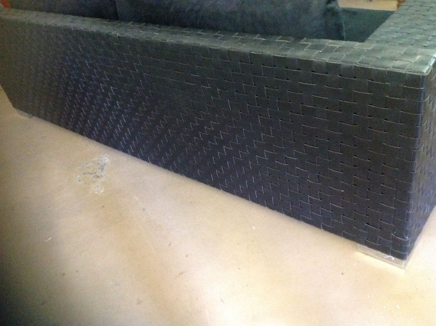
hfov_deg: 52.7
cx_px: 218
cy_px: 163
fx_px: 440
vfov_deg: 40.6
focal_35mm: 35
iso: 800
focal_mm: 4.28
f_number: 2.4
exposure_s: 1/17
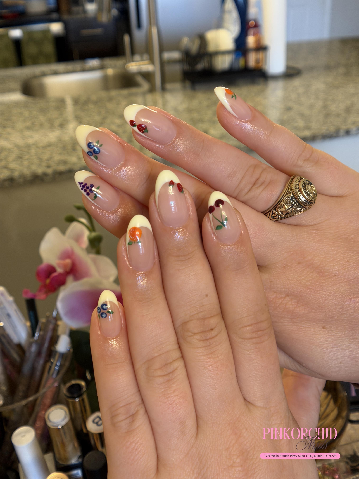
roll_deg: +3.4
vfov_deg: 39.7
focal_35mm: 48
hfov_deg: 30.3
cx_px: 180
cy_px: 240
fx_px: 664
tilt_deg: -31.0
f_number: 1.78
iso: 200
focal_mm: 6.76
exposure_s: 1/60
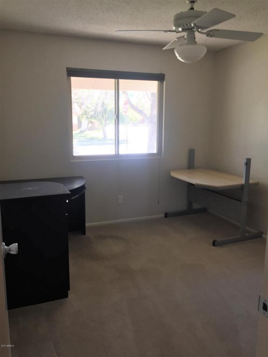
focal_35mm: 29
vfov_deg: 61.7
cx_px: 134
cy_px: 178
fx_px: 299
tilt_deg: -13.5
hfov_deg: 48.2
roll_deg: +1.3
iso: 64
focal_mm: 4.15
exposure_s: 1/30
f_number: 2.2
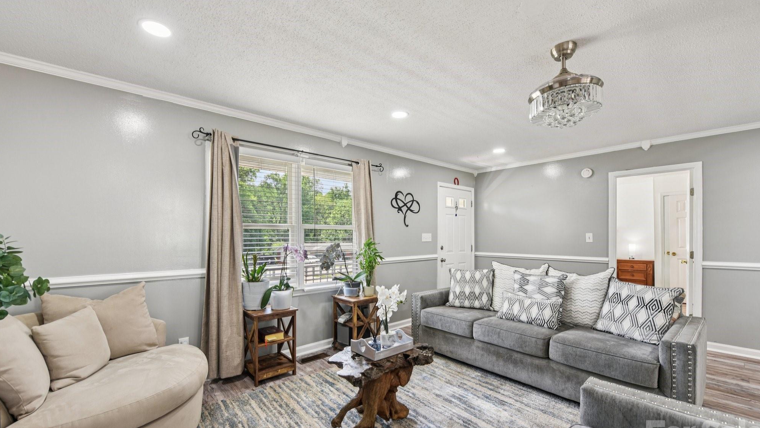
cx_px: 378
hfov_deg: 103.0
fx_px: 302
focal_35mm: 15
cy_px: 235
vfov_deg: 70.3
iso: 200
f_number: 8
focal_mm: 14
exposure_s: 1/20
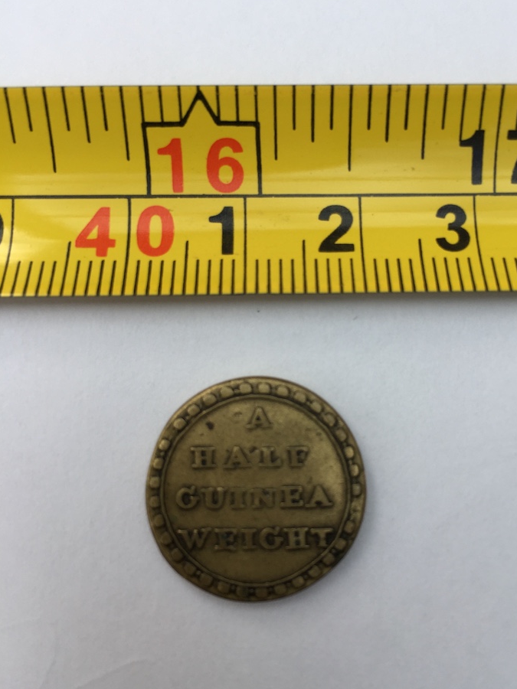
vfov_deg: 55.3
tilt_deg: -84.7
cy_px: 353
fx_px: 657
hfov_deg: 42.9
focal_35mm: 33
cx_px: 291
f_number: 2.2
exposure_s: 1/101
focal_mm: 4.15
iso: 32
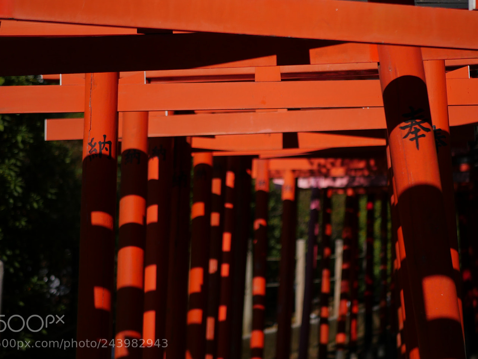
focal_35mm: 63
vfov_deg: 23.2
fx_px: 870
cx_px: 272
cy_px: 147
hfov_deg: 30.7
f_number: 1.8
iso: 200
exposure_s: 1/10000
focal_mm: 25
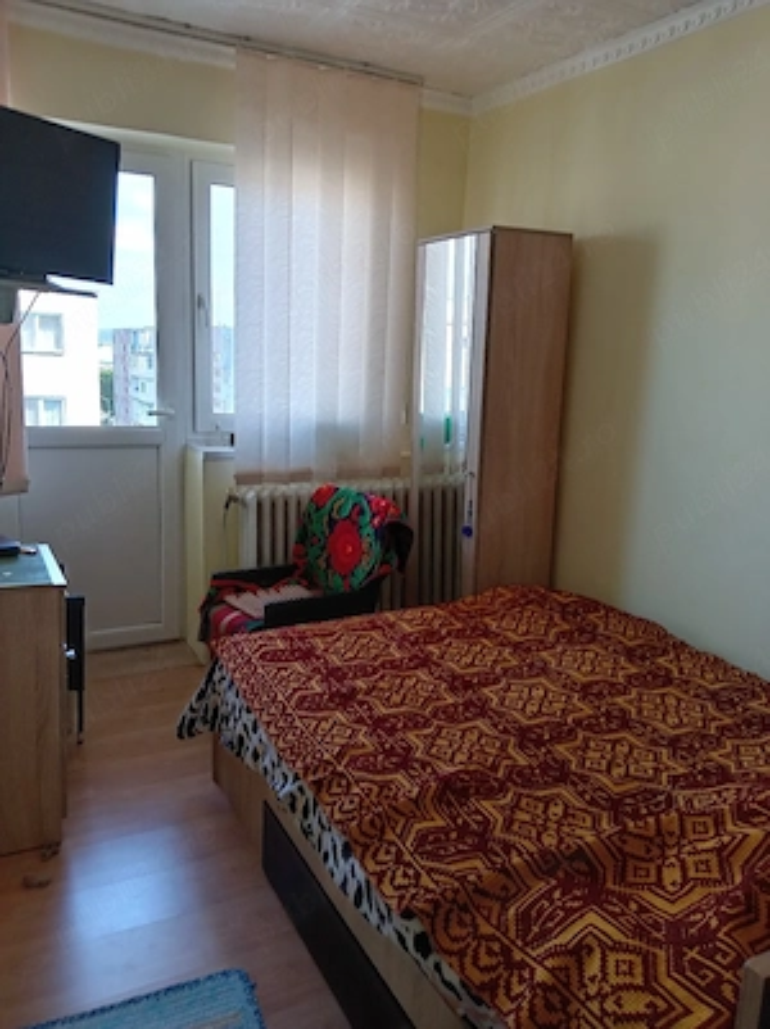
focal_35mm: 27
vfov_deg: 65.4
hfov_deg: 51.3
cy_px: 514
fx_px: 802
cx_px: 385
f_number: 1.8
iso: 216
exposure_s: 1/33.3
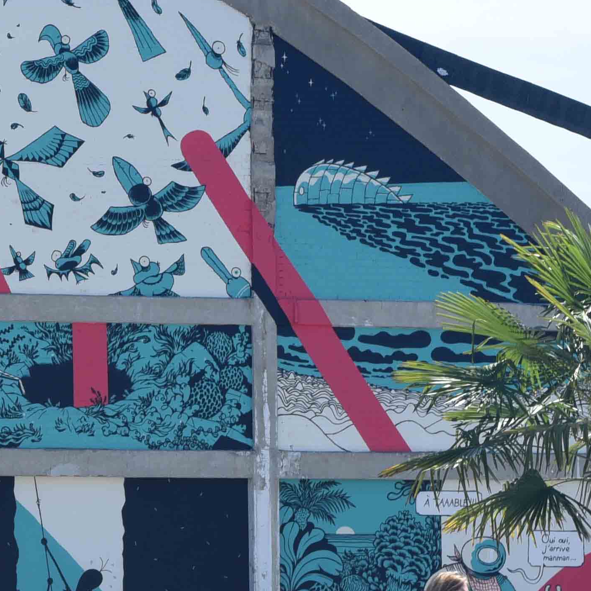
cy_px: 373
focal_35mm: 211
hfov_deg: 8.1
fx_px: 4076
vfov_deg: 8.3
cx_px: -270
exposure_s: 1/80
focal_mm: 58
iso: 125
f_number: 14
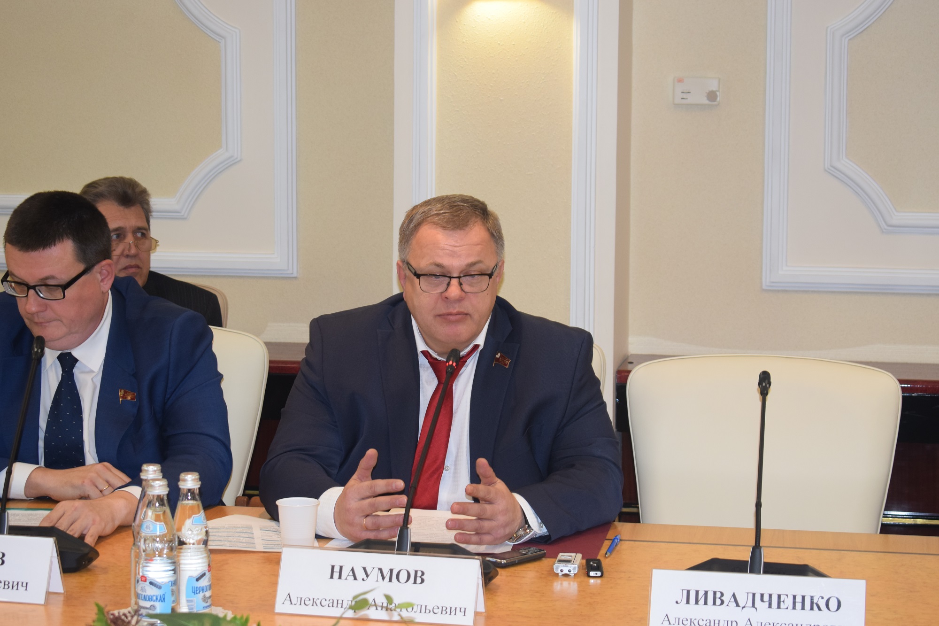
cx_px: 470
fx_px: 2152
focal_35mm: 82
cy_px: 313
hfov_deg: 24.6
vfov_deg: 16.6
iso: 800
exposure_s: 1/60
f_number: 5.6
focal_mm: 55
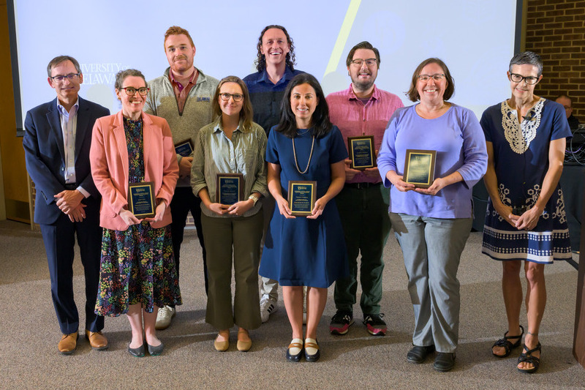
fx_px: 471
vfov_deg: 44.9
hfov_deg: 63.7
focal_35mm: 29
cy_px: 195
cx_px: 292
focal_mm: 29
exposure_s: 1/160
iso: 1600
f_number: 8
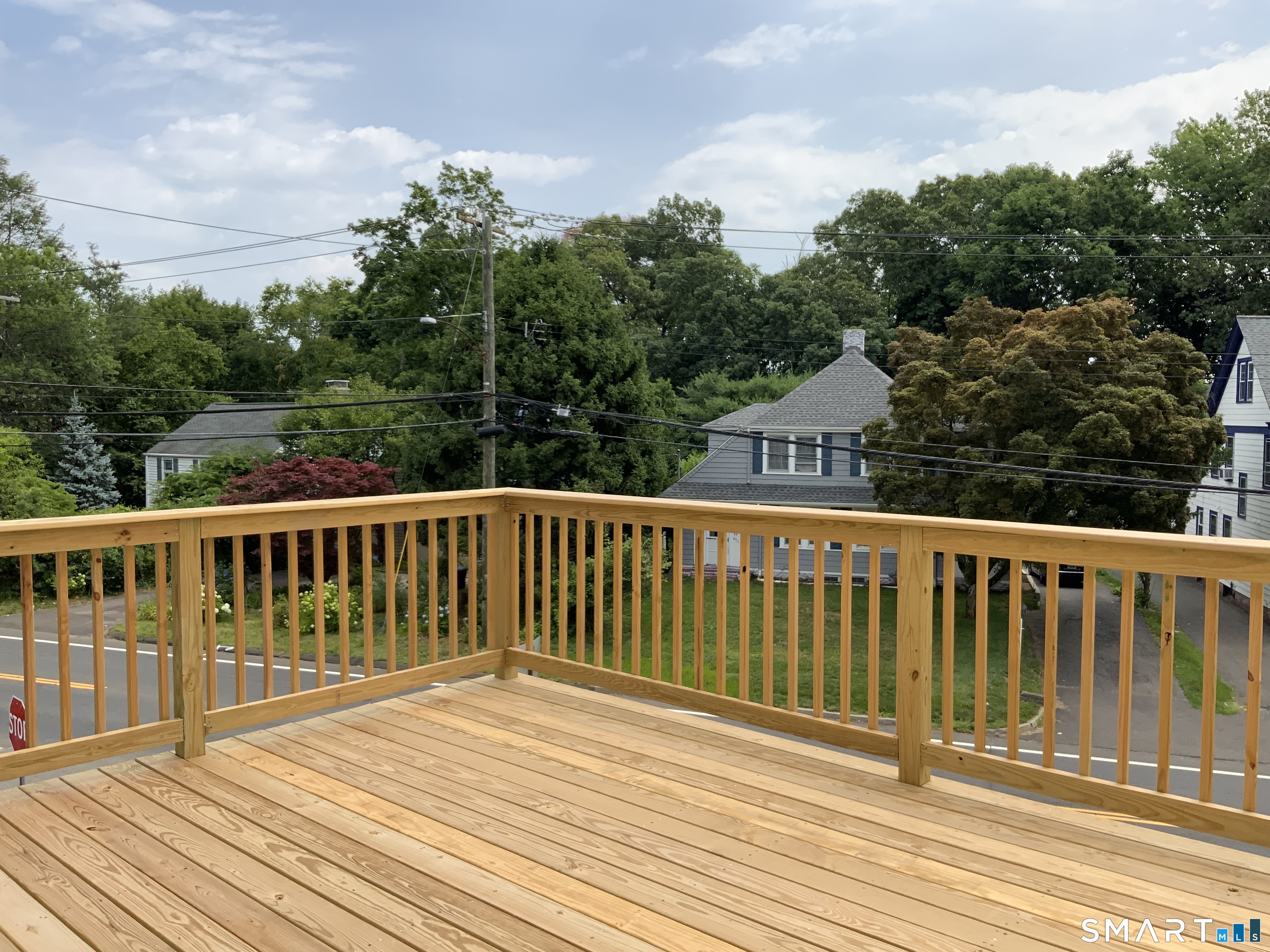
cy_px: 476
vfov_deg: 48.2
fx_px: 1064
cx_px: 635
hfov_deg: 61.7
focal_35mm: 29
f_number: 1.8
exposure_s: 1/1055
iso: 16
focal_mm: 3
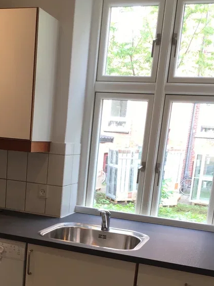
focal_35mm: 50
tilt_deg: -11.5
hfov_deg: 28.8
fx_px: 412
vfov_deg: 36.8
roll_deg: -4.3
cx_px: 64
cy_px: 231
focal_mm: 4.15
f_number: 2.2
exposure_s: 1/50
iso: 32
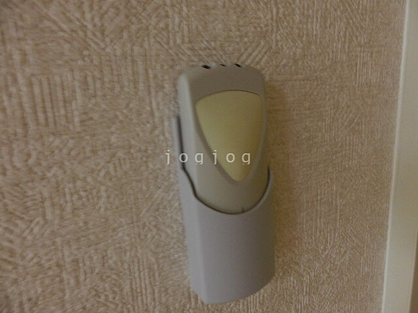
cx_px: 209
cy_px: 156
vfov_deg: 56.8
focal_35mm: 24
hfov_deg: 71.6
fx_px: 290
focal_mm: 4.2
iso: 320
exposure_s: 1/30
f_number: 3
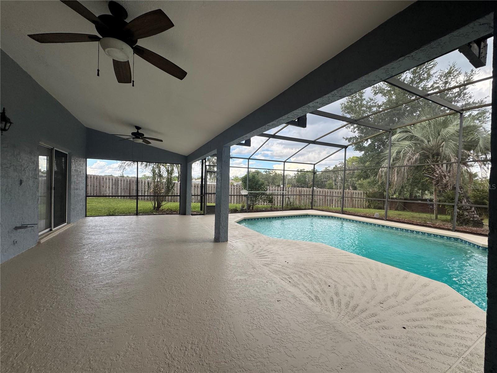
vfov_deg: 85.7
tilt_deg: -3.8
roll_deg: -3.0
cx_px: 248
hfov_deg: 102.1
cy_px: 186
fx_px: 201
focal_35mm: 14
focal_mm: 2.22
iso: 40
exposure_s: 1/295
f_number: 2.2
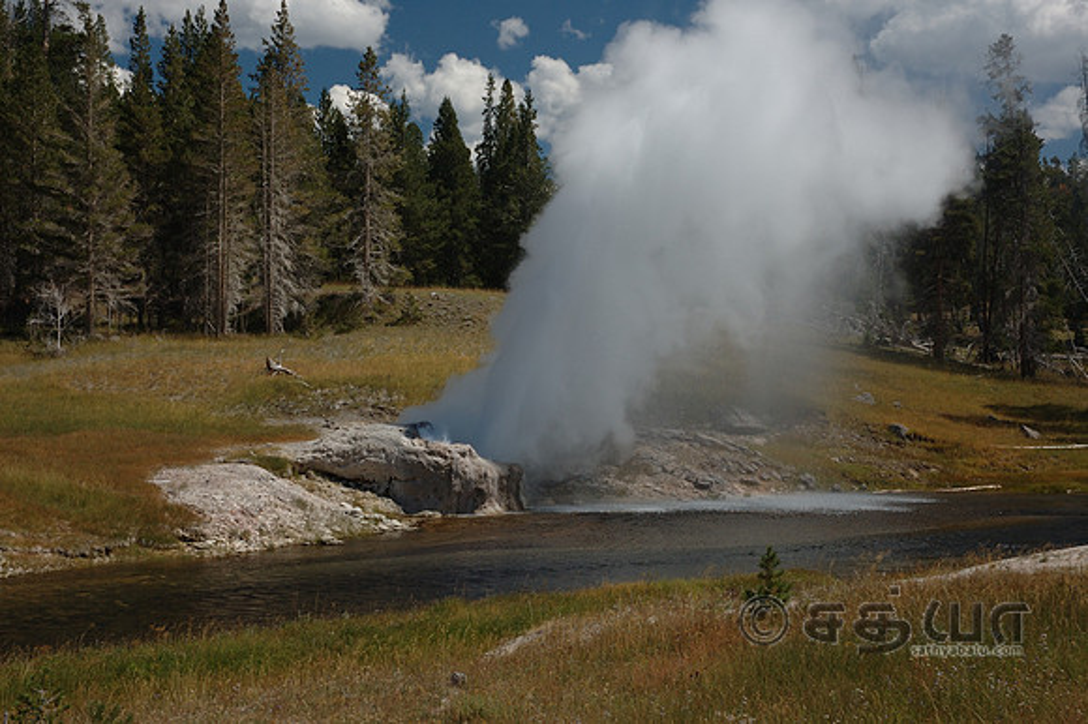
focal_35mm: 57
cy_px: 362
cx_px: 544
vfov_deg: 23.8
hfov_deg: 35.1
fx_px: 1722
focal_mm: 38
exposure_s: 1/250
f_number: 8
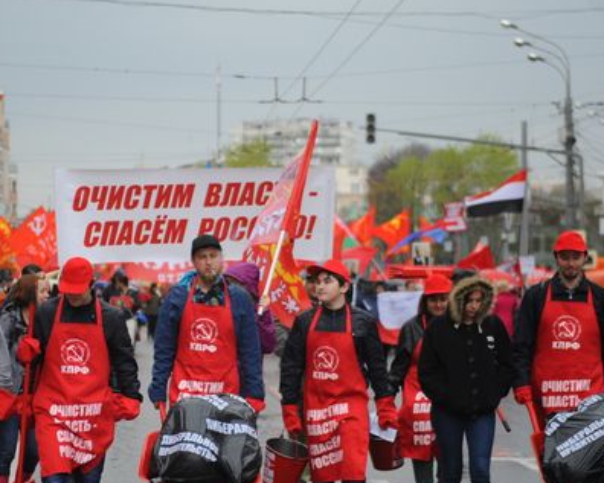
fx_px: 2074
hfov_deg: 16.5
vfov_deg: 13.3
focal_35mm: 116
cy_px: 300
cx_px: 227
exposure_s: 1/1250
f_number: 2.8
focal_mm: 70
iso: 400
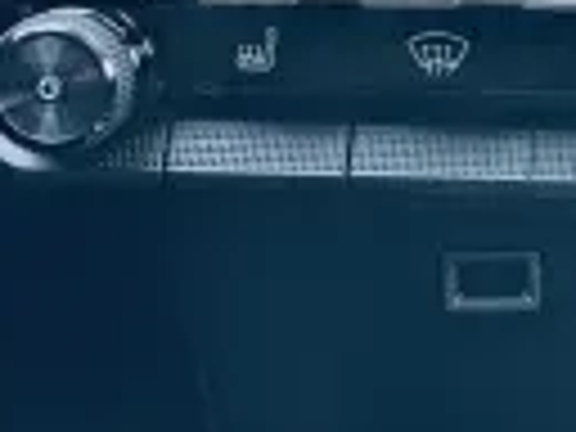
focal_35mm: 216
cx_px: 752
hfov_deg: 9.0
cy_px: -50
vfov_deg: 6.8
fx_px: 3594
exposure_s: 1/119
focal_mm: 9
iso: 200
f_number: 2.8
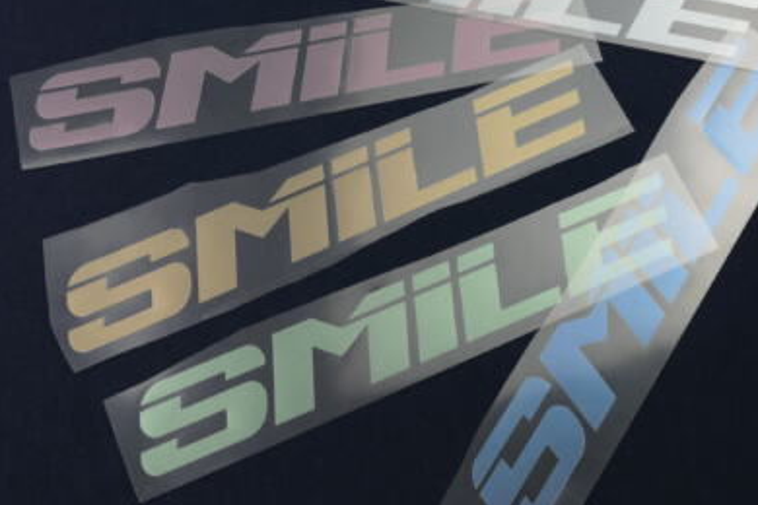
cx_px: 393
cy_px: 205
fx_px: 1095
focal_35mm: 52
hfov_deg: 38.2
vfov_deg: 25.9
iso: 250
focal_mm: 14.24
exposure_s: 1/80
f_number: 7.1
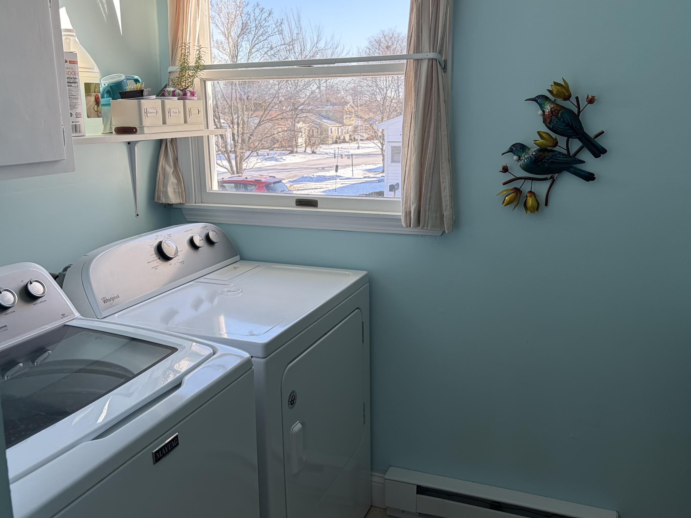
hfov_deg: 56.8
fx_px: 639
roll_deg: +0.4
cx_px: 347
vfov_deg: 44.1
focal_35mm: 32
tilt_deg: -11.1
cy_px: 234
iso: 64
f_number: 1.6
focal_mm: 5.96
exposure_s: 1/386
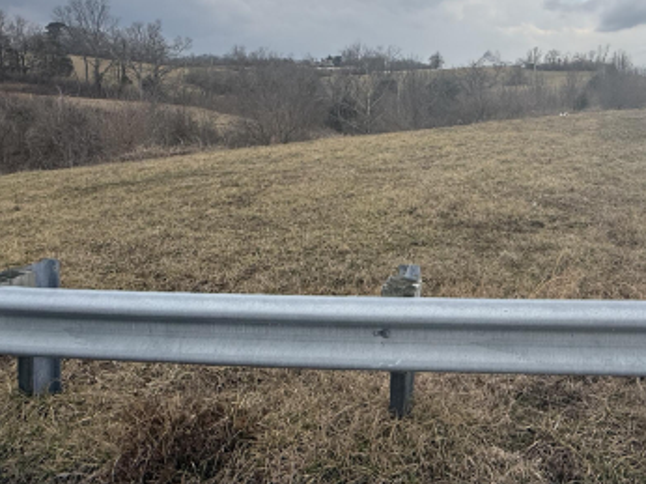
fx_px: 504
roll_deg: -1.1
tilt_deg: -6.4
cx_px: 428
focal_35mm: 27
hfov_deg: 63.8
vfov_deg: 49.6
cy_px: 133
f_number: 2.2
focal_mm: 2.22
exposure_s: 1/760
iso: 50
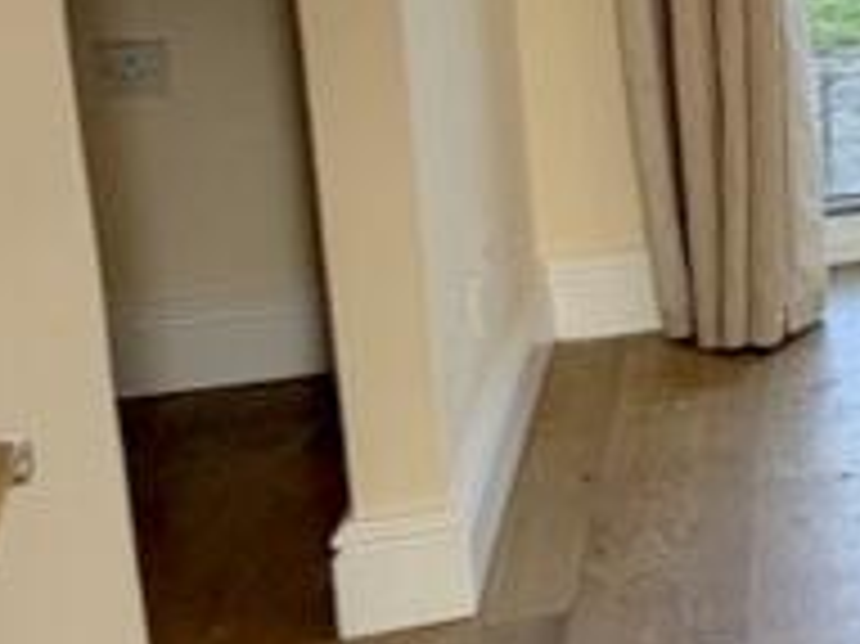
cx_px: 1562
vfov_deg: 18.7
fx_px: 1862
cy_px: -95
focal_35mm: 75
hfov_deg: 19.3
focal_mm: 2.22
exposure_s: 1/121
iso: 100
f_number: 2.2
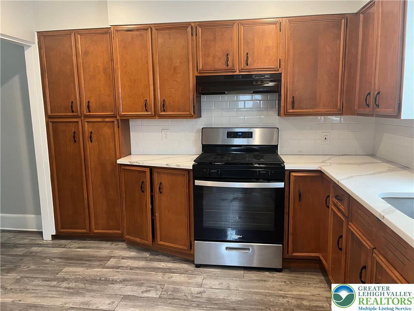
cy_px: 156
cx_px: 207
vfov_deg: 53.1
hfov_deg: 67.3
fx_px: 311
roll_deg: +1.3
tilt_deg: -7.5
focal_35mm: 26
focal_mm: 5.1
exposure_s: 1/60
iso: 160
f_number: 1.6
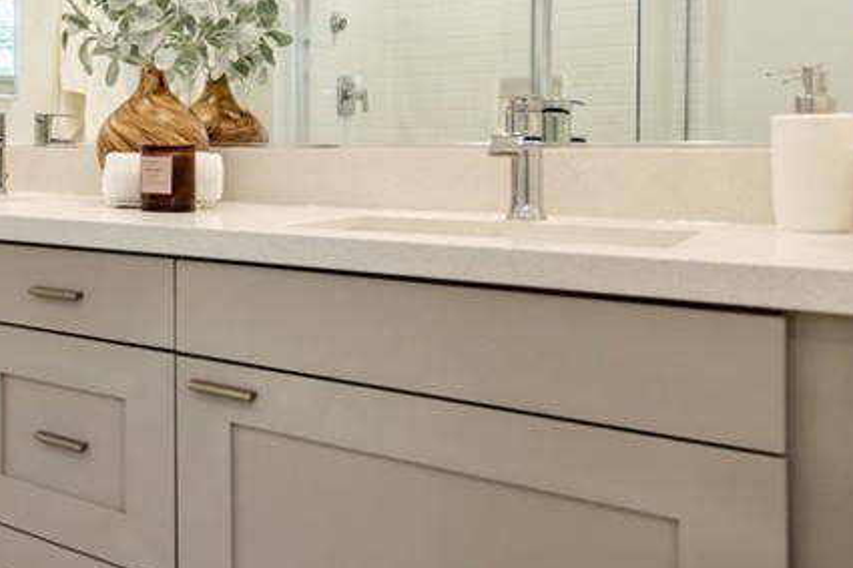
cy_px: 154
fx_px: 971
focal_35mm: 41
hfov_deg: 37.2
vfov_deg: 32.1
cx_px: -147
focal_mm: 17
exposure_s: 1/80
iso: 400
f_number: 4.5
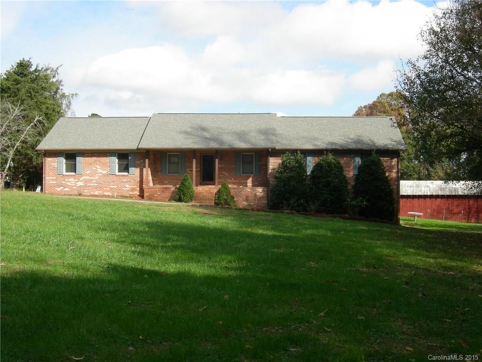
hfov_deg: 38.2
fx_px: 696
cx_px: 241
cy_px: 181
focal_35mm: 50
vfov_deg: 29.1
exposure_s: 1/220
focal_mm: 10.4
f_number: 5.5
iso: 64
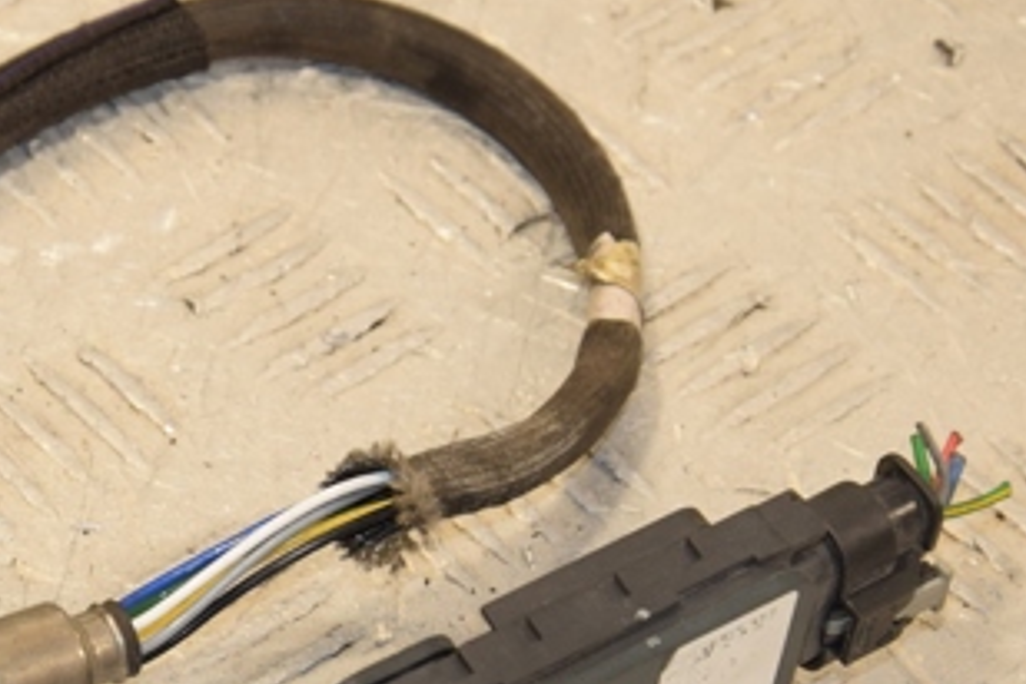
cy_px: 525
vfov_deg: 5.9
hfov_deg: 8.8
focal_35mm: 233
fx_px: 6641
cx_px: 133
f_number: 8
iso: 800
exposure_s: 1/200
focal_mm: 75
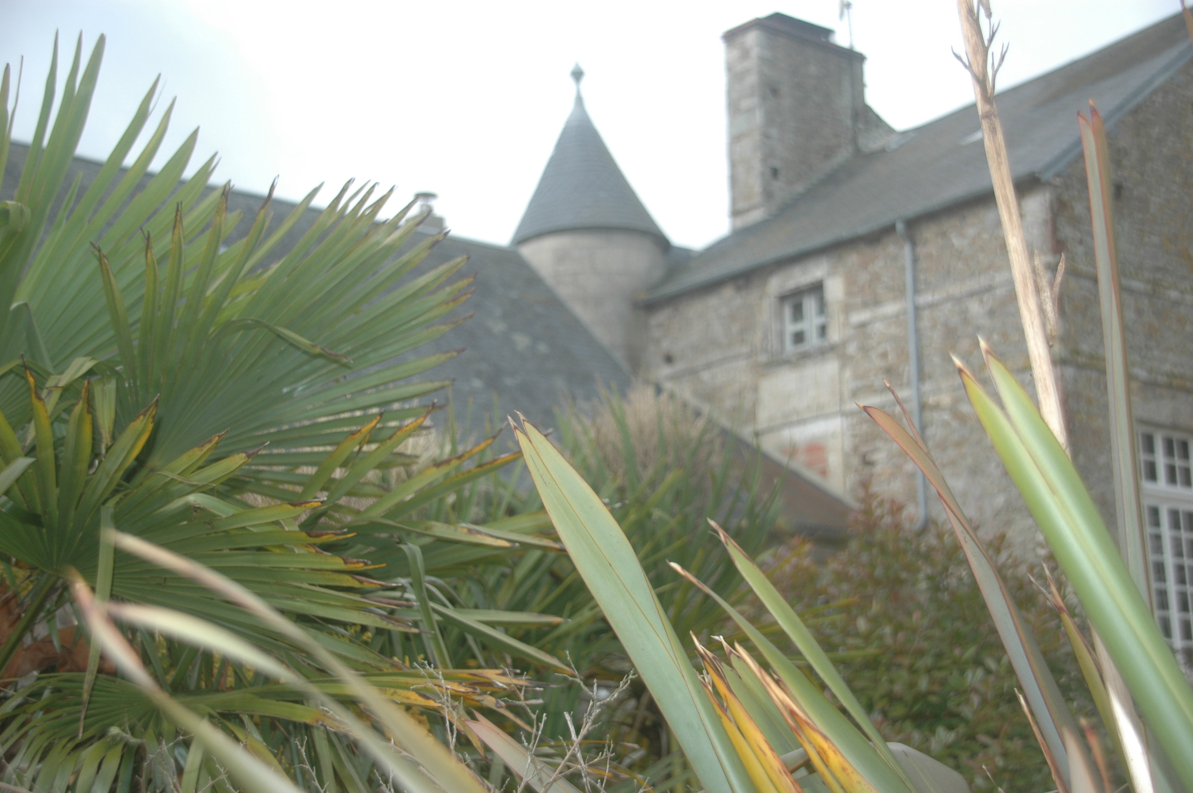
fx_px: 2185
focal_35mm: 66
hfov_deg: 30.5
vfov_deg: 20.6
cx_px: 596
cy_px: 396
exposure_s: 1/500
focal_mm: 44
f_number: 5
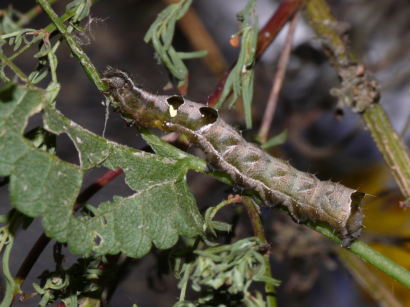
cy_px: 154
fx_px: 2144
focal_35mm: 181
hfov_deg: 10.9
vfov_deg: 8.2
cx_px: 205
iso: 200
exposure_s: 1/640
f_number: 11
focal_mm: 38.3
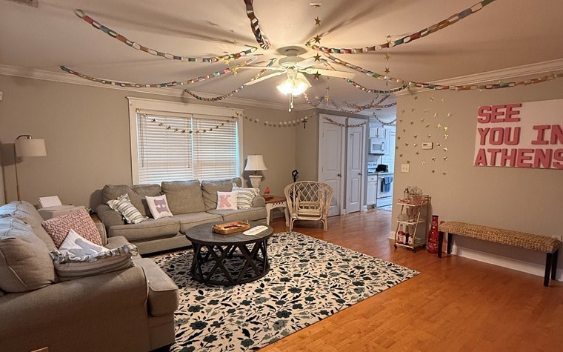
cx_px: 283
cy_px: 188
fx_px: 307
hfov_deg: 85.1
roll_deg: -0.6
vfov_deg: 59.6
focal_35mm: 20
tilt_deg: -6.2
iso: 400
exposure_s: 1/60
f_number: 2.2
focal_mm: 2.22
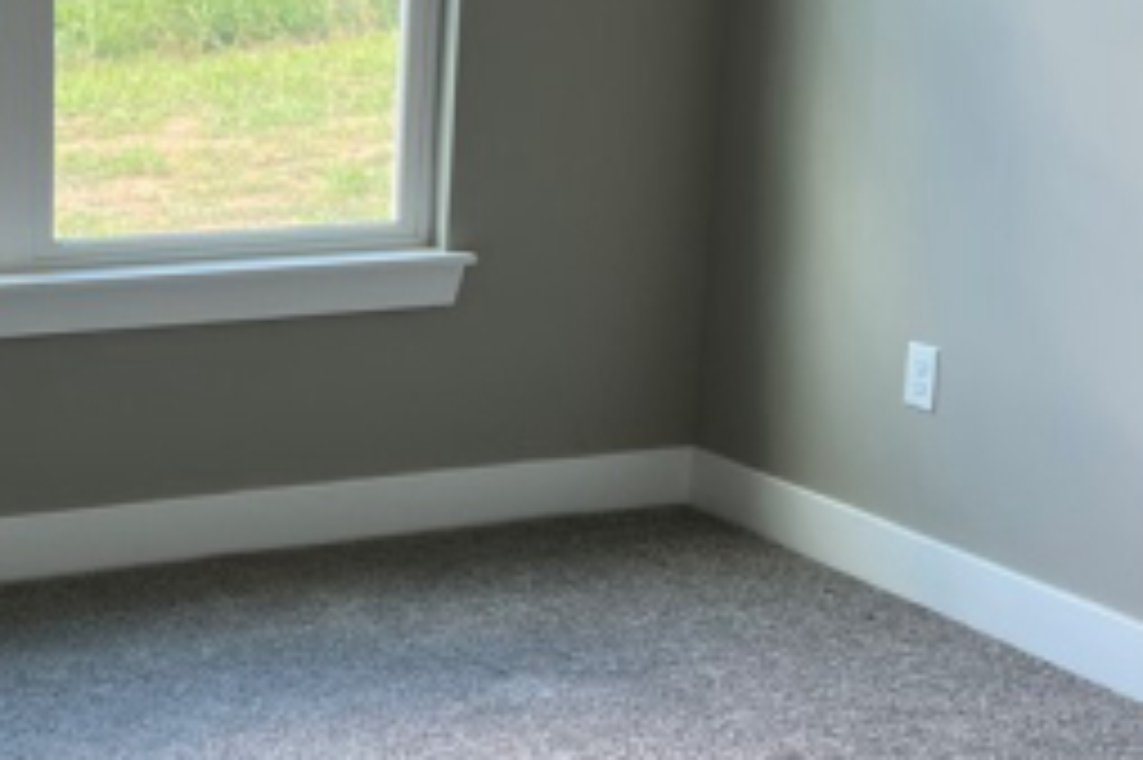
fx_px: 2253
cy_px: 322
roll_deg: -1.1
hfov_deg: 27.6
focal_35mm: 71
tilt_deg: -11.1
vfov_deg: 19.1
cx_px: 153
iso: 50
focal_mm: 5.7
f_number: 1.5
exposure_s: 1/120
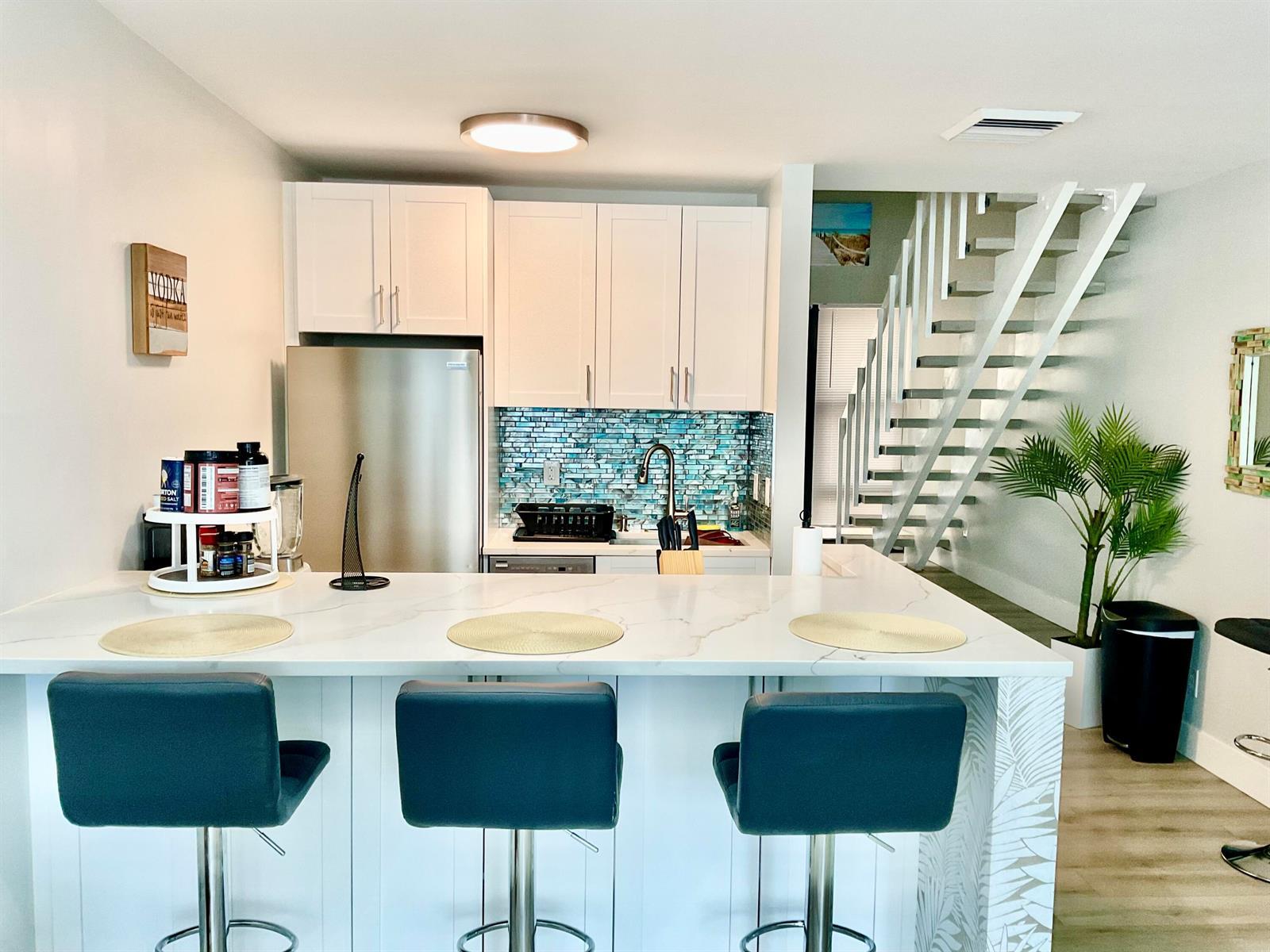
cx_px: 635
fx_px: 1064
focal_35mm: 29
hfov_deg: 61.7
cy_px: 476
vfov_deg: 48.2
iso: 64
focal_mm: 3
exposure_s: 1/60
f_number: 1.8
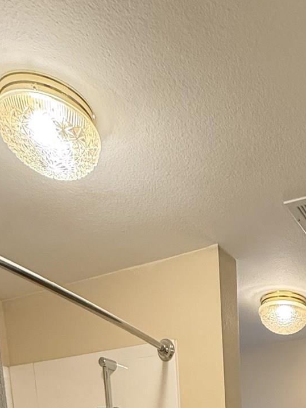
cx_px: 325
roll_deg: -0.4
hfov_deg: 29.4
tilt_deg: -12.1
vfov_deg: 26.5
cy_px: 644
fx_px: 530
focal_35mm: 45
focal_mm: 2.22
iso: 200
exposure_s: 1/120
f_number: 2.2
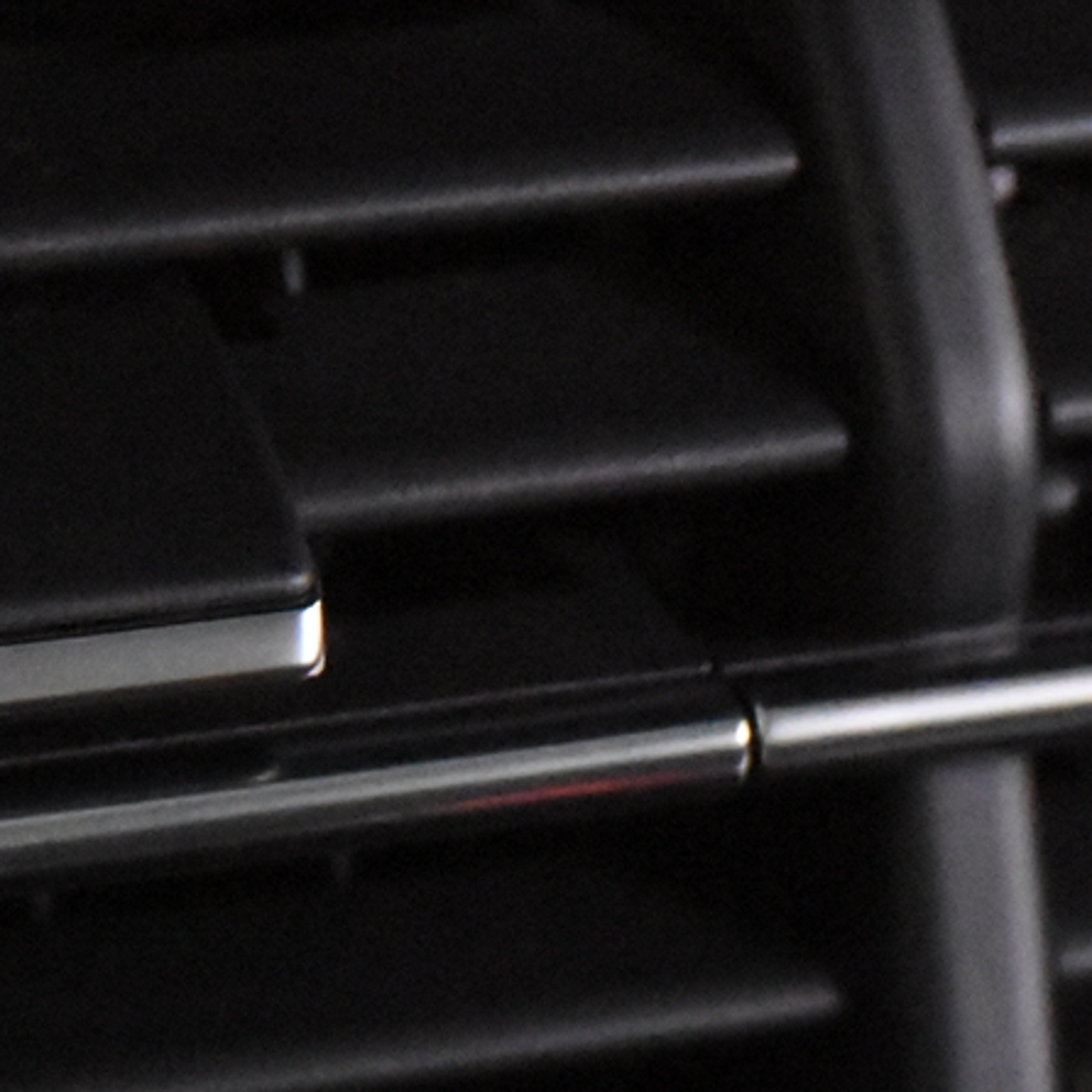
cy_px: 1449
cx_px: 1202
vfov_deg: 5.1
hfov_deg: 5.1
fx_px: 12135
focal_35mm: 340
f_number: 4
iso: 12800
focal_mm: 62
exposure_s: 1/100
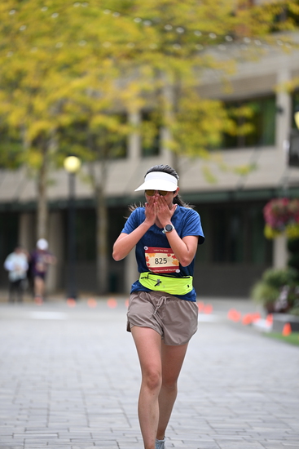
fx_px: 2490
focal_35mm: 200
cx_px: 150
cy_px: 224
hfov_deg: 6.9
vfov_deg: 10.3
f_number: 2.8
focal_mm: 200
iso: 640
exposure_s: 1/2500
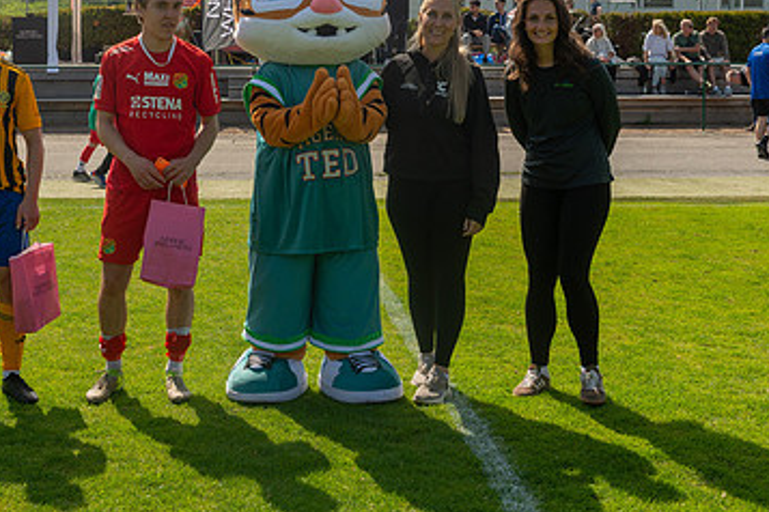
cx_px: 250
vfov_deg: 21.7
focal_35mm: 62
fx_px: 1324
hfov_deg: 32.1
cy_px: 122
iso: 160
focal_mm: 38
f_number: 5
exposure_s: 1/800
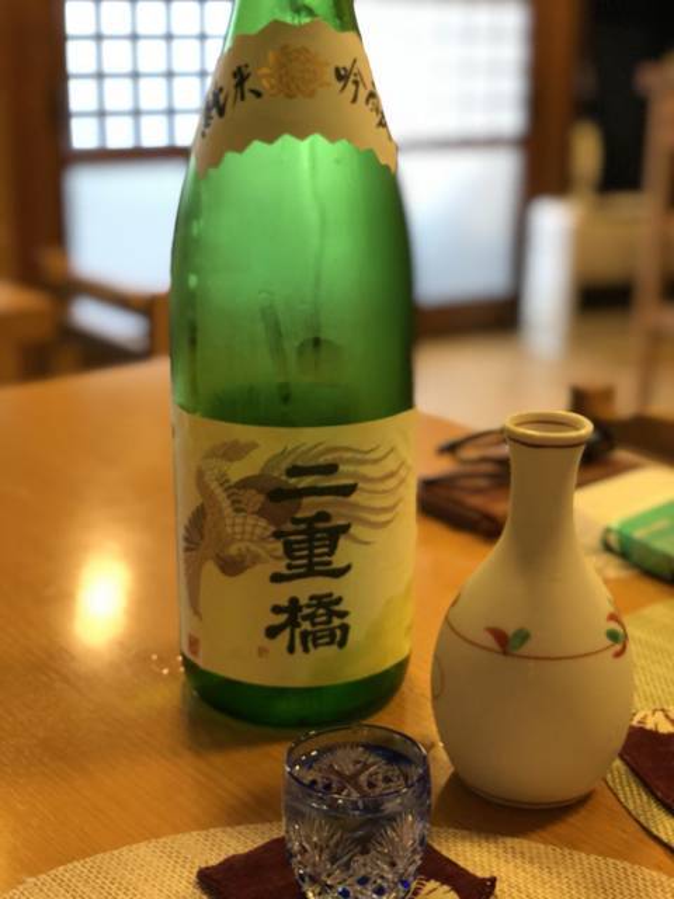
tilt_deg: -17.2
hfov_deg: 28.0
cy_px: 450
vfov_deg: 36.8
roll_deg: -0.6
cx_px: 337
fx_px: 1350
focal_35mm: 52
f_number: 2.4
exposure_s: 1/60
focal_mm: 6
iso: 400
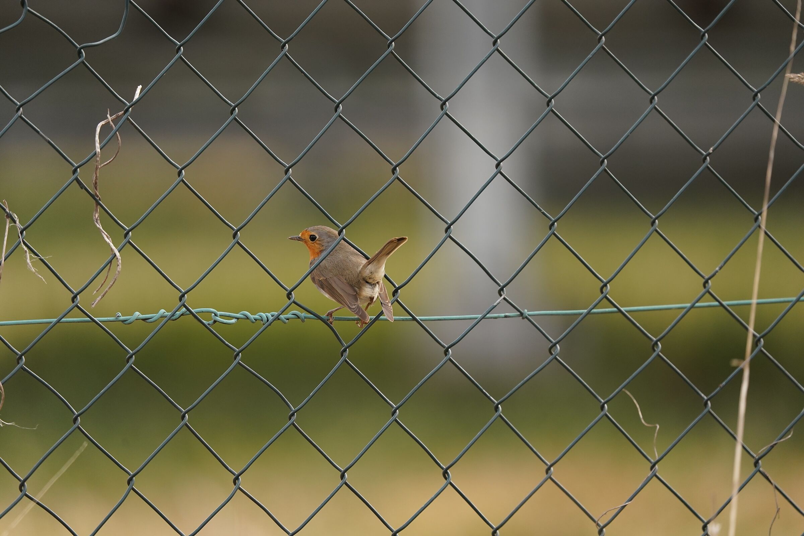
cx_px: 402
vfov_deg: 2.3
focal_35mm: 600
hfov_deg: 3.4
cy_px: 268
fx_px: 13399
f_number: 6.3
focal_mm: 600
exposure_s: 1/1600
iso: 1250
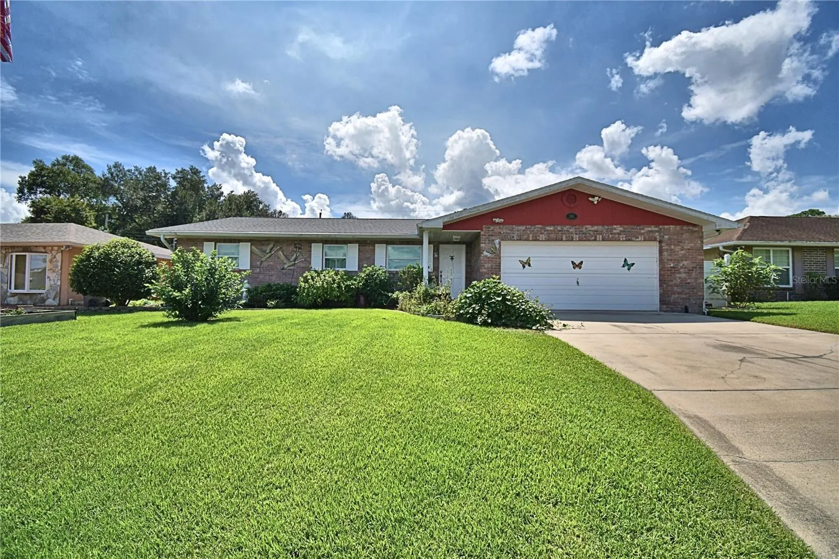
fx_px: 349
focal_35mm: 15
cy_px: 280
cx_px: 420
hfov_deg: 100.4
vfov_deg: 77.3
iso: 100
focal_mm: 10
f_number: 4.5
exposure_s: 1/2000
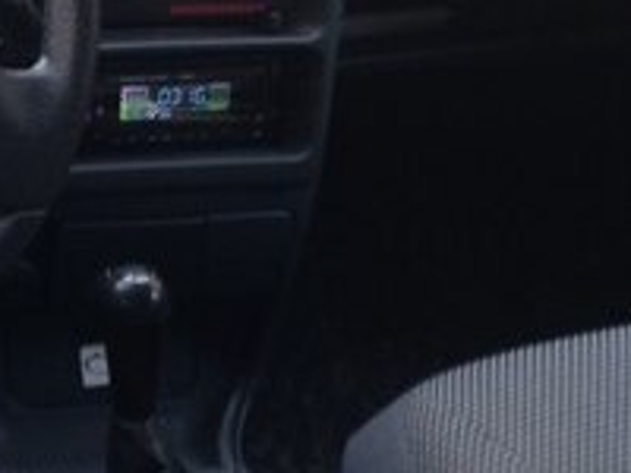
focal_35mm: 109
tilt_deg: -4.9
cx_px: -101
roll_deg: -1.8
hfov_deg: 17.3
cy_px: -52
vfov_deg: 13.3
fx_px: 1987
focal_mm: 4.12
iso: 50
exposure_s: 1/20
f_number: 2.4
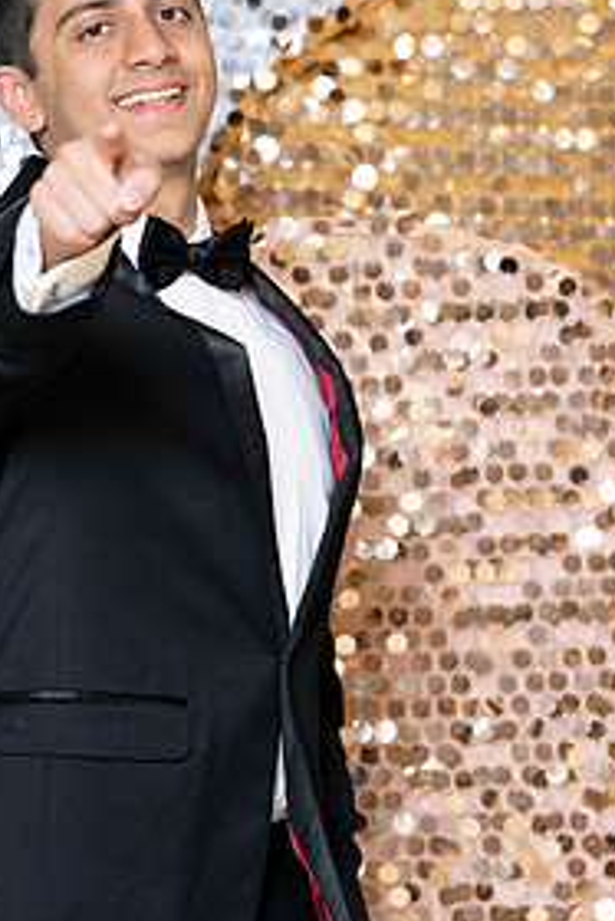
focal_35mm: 281
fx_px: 7191
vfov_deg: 7.3
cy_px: 326
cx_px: 207
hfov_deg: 4.9
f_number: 5.6
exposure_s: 1/200
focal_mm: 175
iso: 250
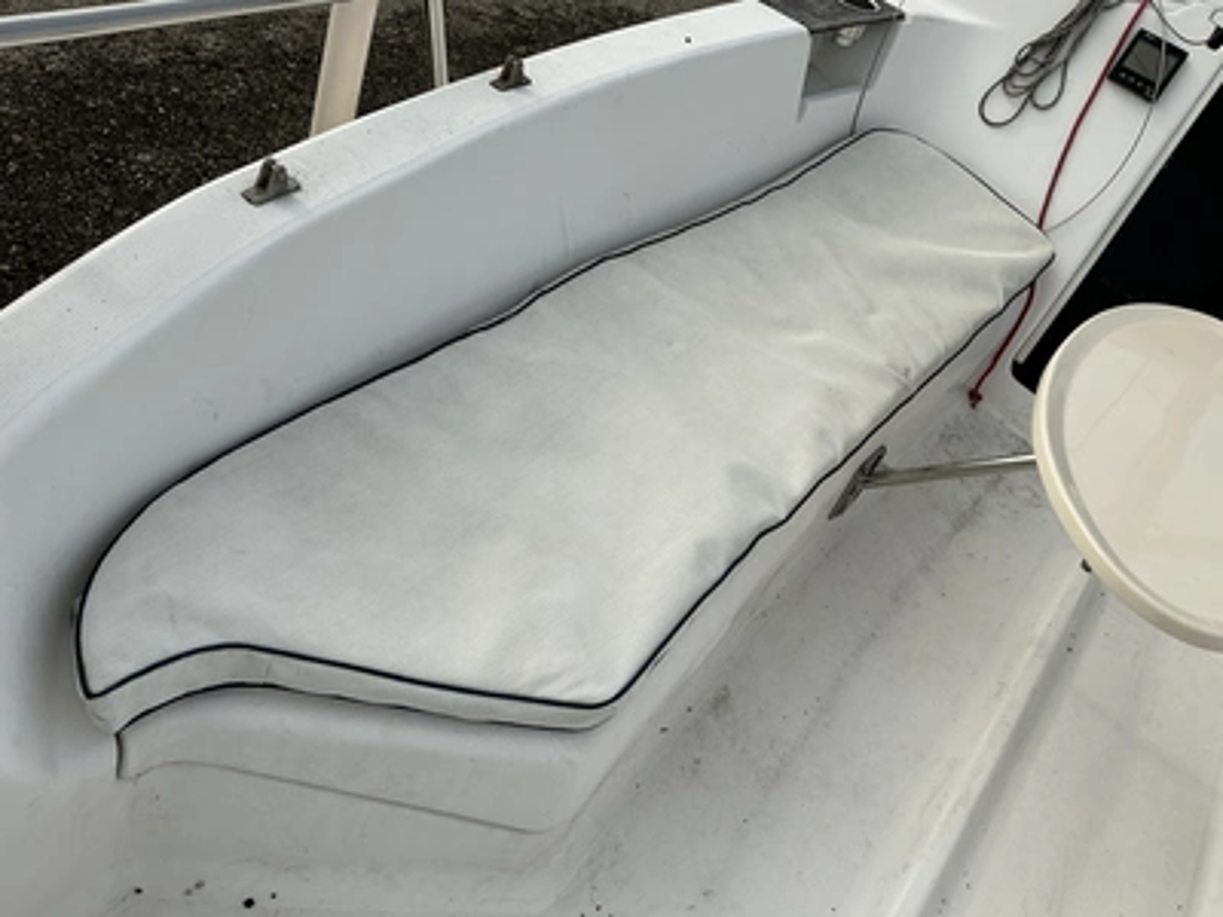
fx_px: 989
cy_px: 458
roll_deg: -34.4
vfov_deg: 49.7
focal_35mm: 28
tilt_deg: -37.8
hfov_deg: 63.4
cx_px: 612
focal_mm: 3
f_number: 1.8
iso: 25
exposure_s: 1/2667
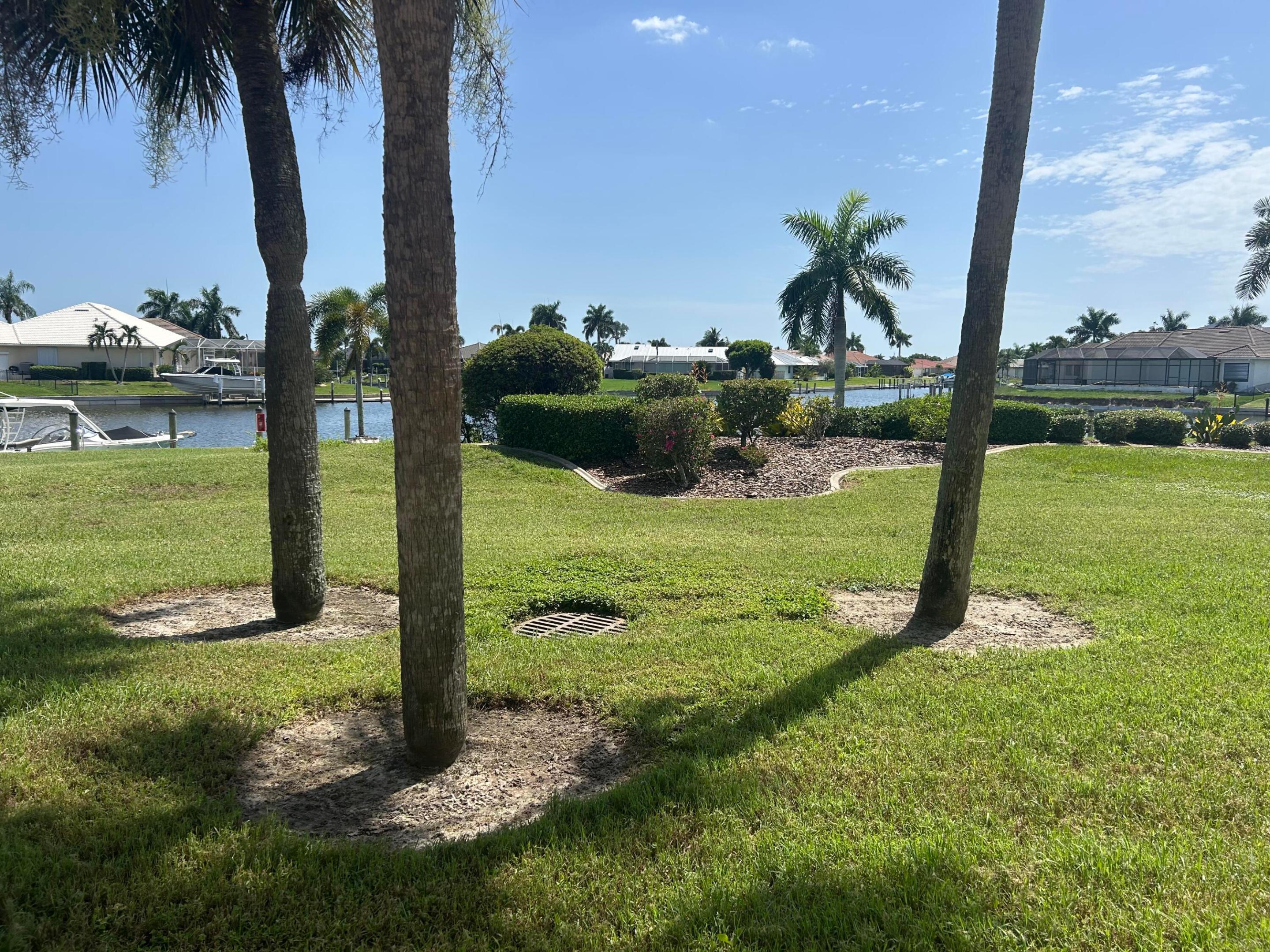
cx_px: 635
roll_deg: -0.7
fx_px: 954
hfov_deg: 67.3
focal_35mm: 26
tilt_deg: -5.3
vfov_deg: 53.1
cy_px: 476
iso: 50
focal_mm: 5.7
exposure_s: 1/4831
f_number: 1.5
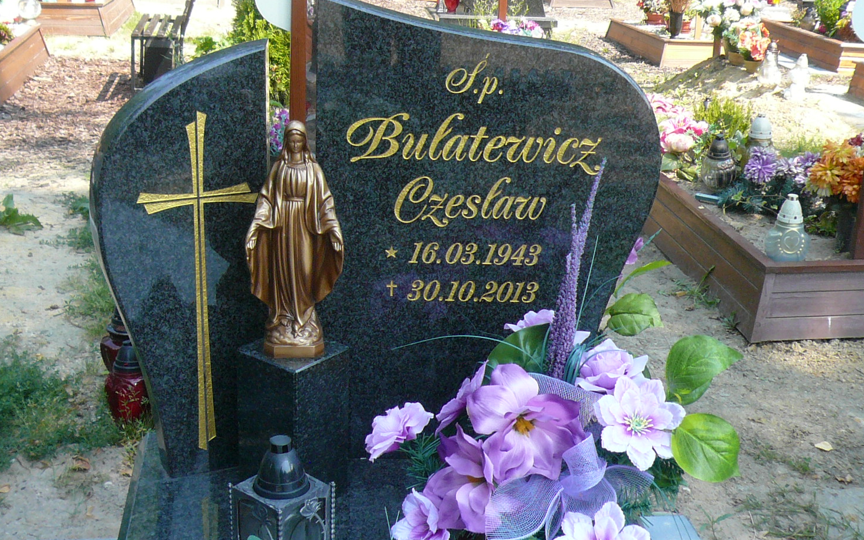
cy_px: 215
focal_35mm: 51
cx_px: 447
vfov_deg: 25.3
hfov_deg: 39.6
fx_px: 1201
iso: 100
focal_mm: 4.7
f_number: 2.8
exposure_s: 1/400
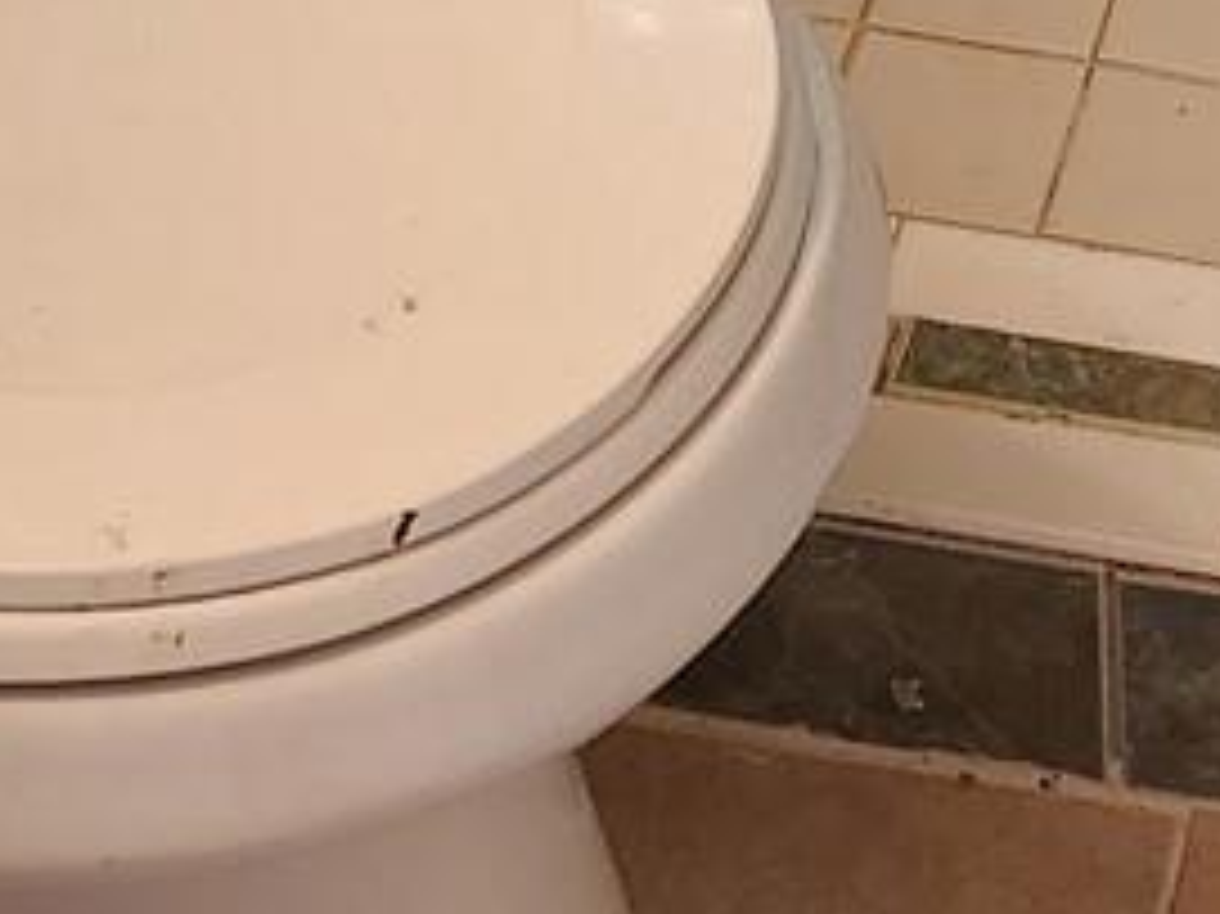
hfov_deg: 14.3
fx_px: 4791
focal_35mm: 136
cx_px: 1175
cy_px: -1495
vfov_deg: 9.4
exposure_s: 1/120
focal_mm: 5.4
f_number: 1.8
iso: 400
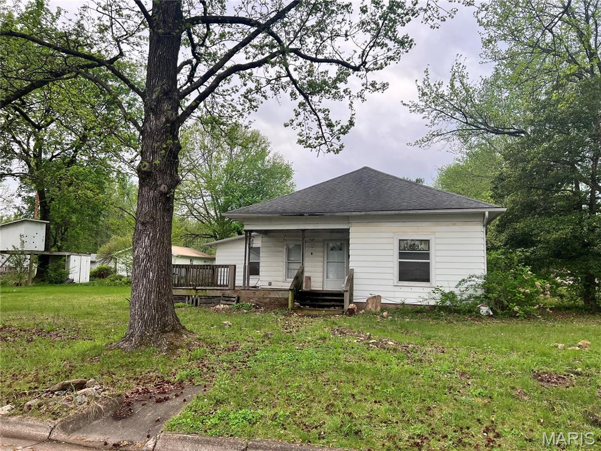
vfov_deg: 53.1
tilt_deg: +4.9
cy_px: 226
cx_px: 300
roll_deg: -1.2
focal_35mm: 26
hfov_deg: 67.3
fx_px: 451
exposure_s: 1/974
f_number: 1.5
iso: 50
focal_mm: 5.7
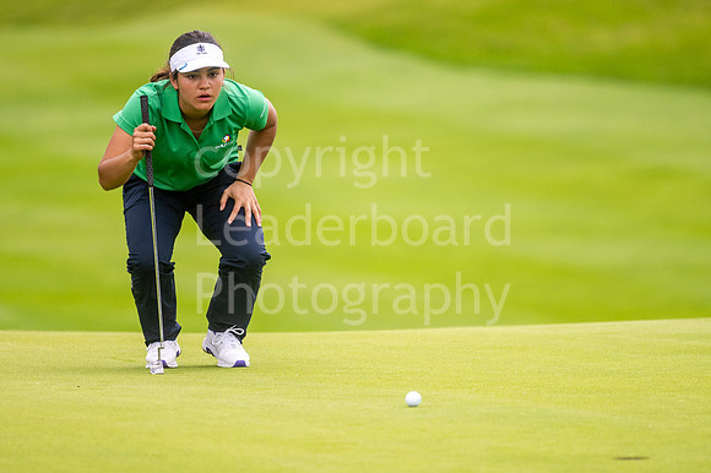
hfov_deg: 4.0
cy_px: 226
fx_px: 10295
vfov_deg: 2.6
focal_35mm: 522
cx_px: 347
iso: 200
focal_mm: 300
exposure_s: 1/800
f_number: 4
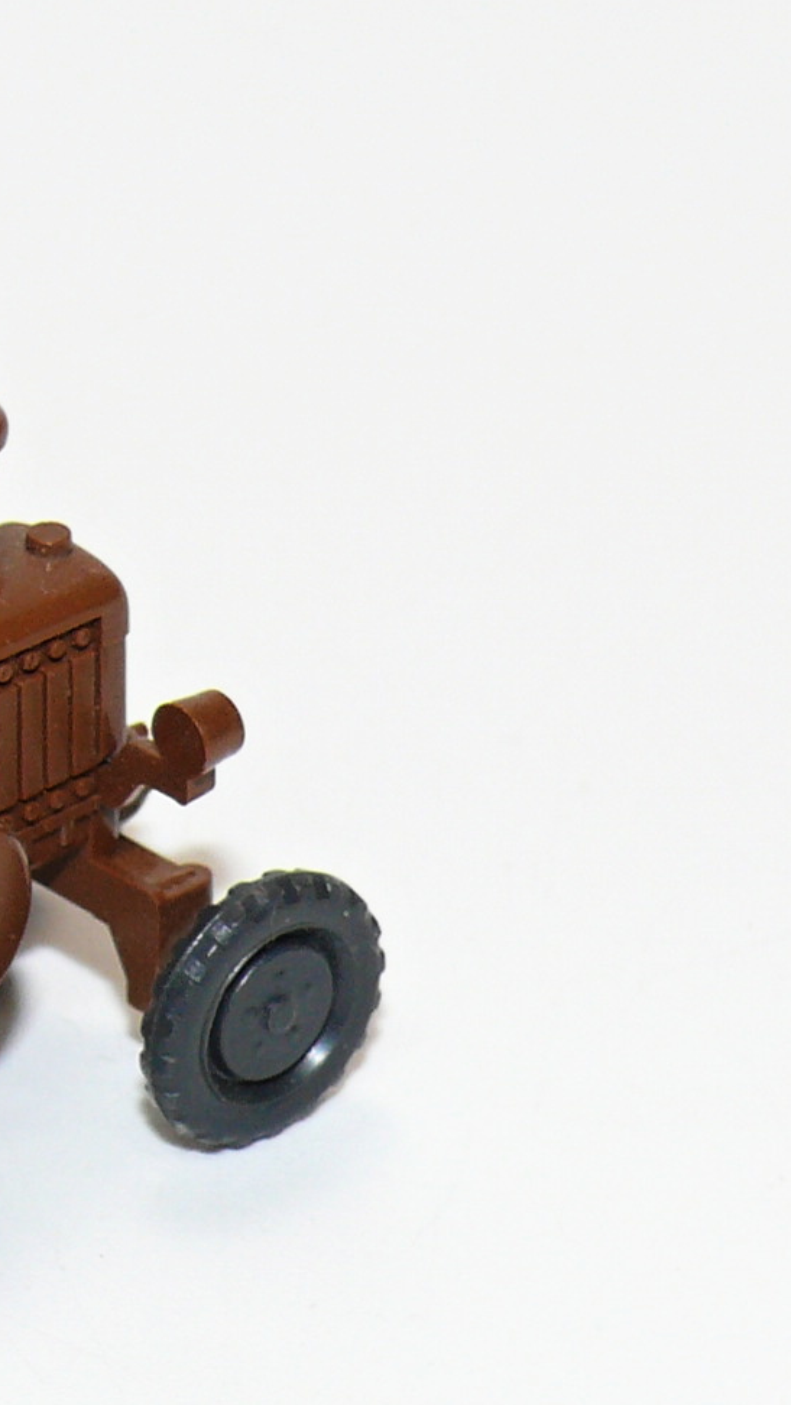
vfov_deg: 9.5
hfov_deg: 5.3
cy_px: 831
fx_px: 8424
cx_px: -294
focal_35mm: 226
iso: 100
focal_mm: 15.1
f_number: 4
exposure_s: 1/30
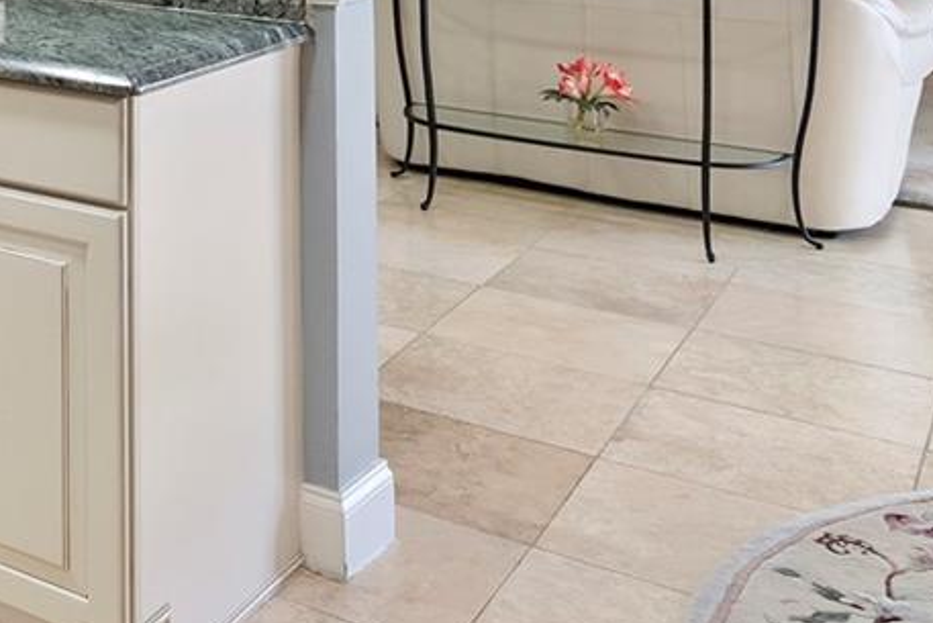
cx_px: -331
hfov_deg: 28.2
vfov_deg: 22.5
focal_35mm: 56
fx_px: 1452
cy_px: -106
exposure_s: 1/8
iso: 800
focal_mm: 16
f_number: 8
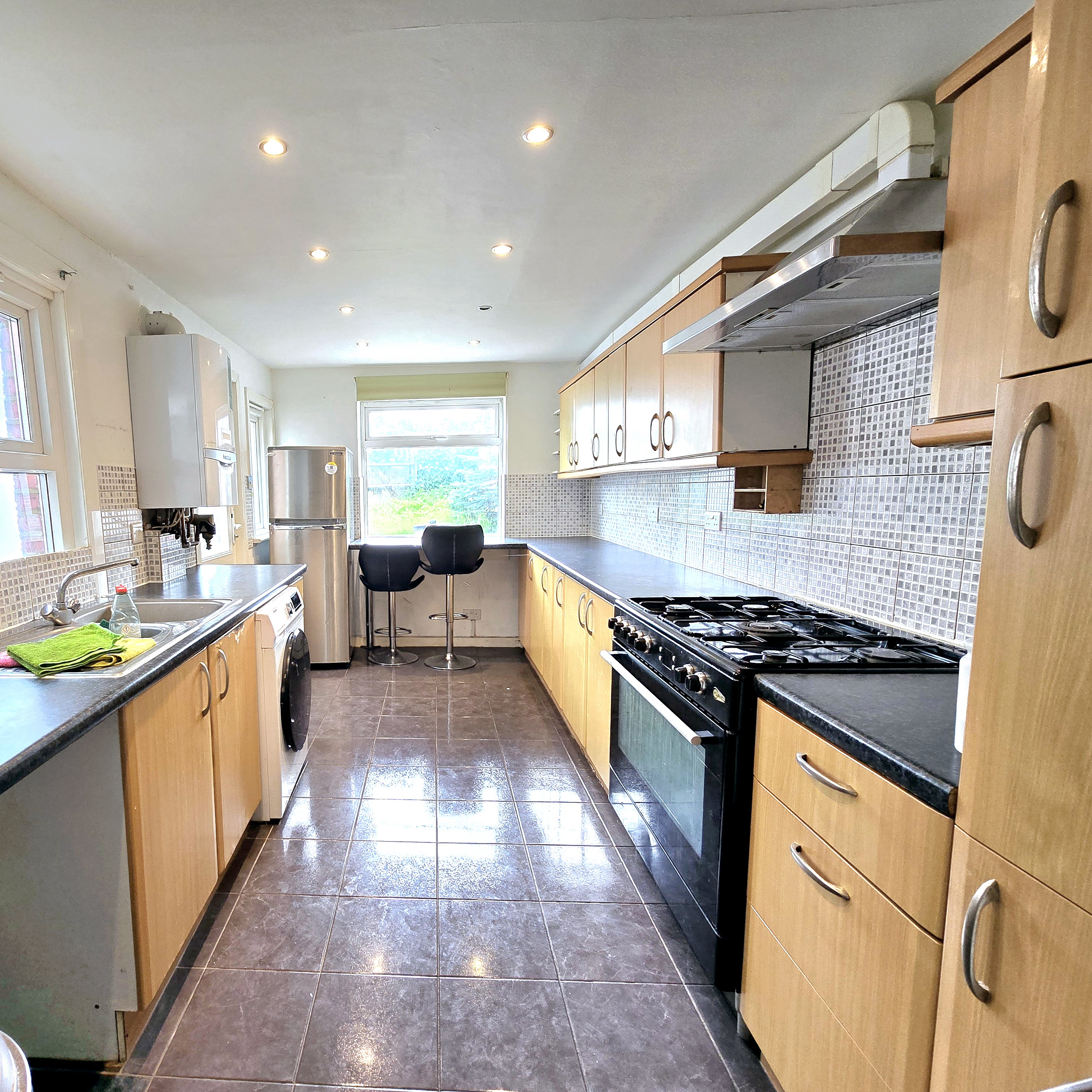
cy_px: 563
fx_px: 571
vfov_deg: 87.4
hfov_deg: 85.4
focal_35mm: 16
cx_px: 396
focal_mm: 2.2
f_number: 2.2
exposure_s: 1/50.3
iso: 80
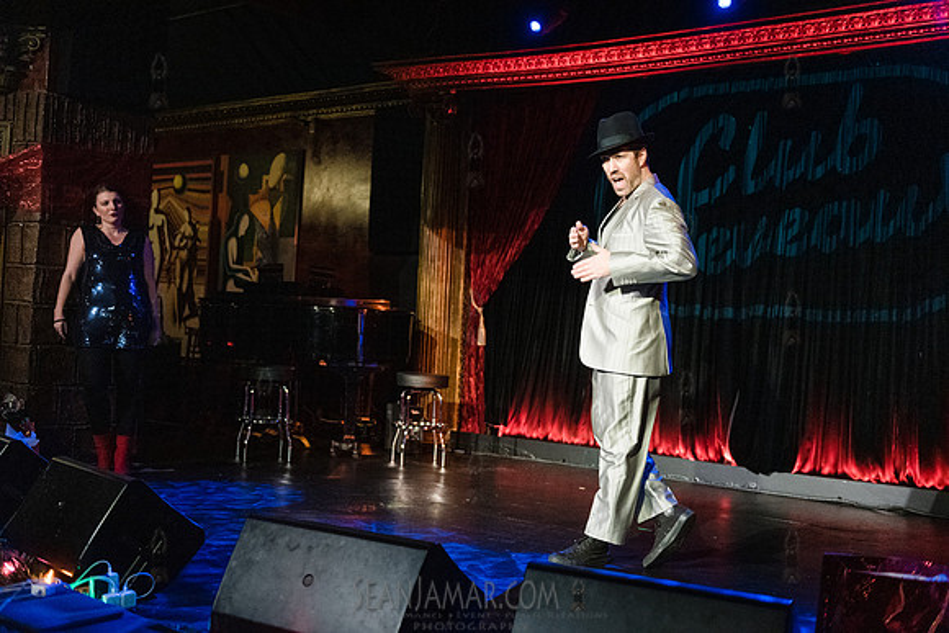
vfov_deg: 35.1
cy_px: 316
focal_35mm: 38
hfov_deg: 50.7
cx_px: 474
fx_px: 1002
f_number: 2.8
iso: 4000
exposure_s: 1/320
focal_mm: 38
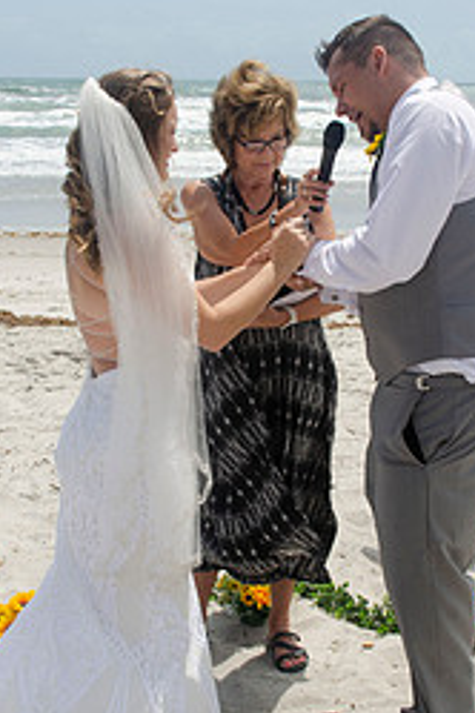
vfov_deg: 30.9
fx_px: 1286
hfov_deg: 20.9
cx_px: 278
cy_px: 384
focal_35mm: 65
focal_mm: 24
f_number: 11
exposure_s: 1/250
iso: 100
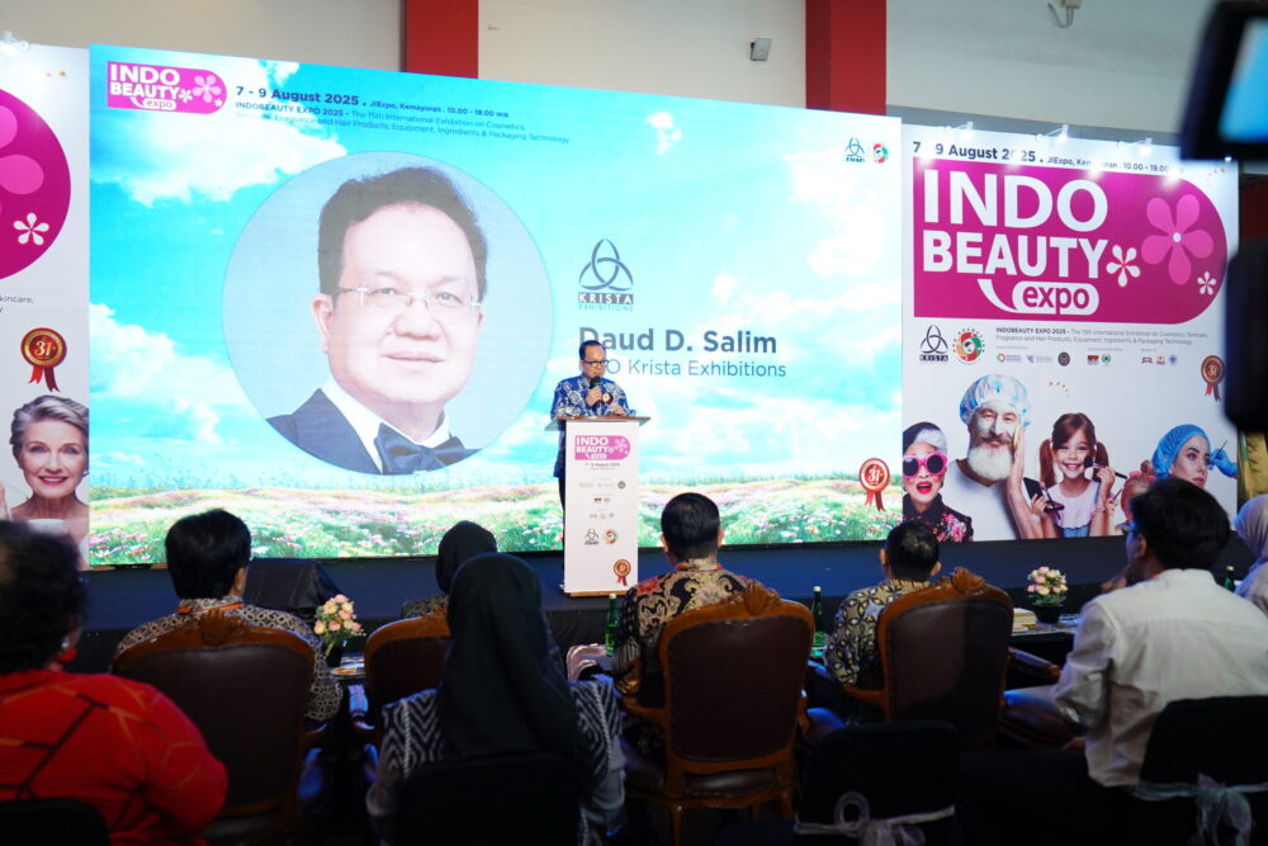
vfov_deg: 45.0
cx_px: 634
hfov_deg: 63.7
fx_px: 1022
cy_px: 423
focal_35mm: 29
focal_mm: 29
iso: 2500
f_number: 4
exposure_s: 1/160
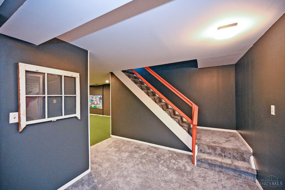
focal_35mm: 14
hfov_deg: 104.3
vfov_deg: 81.2
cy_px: 95
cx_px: 142
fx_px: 111
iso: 5600
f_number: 4
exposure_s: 1/60
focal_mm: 14
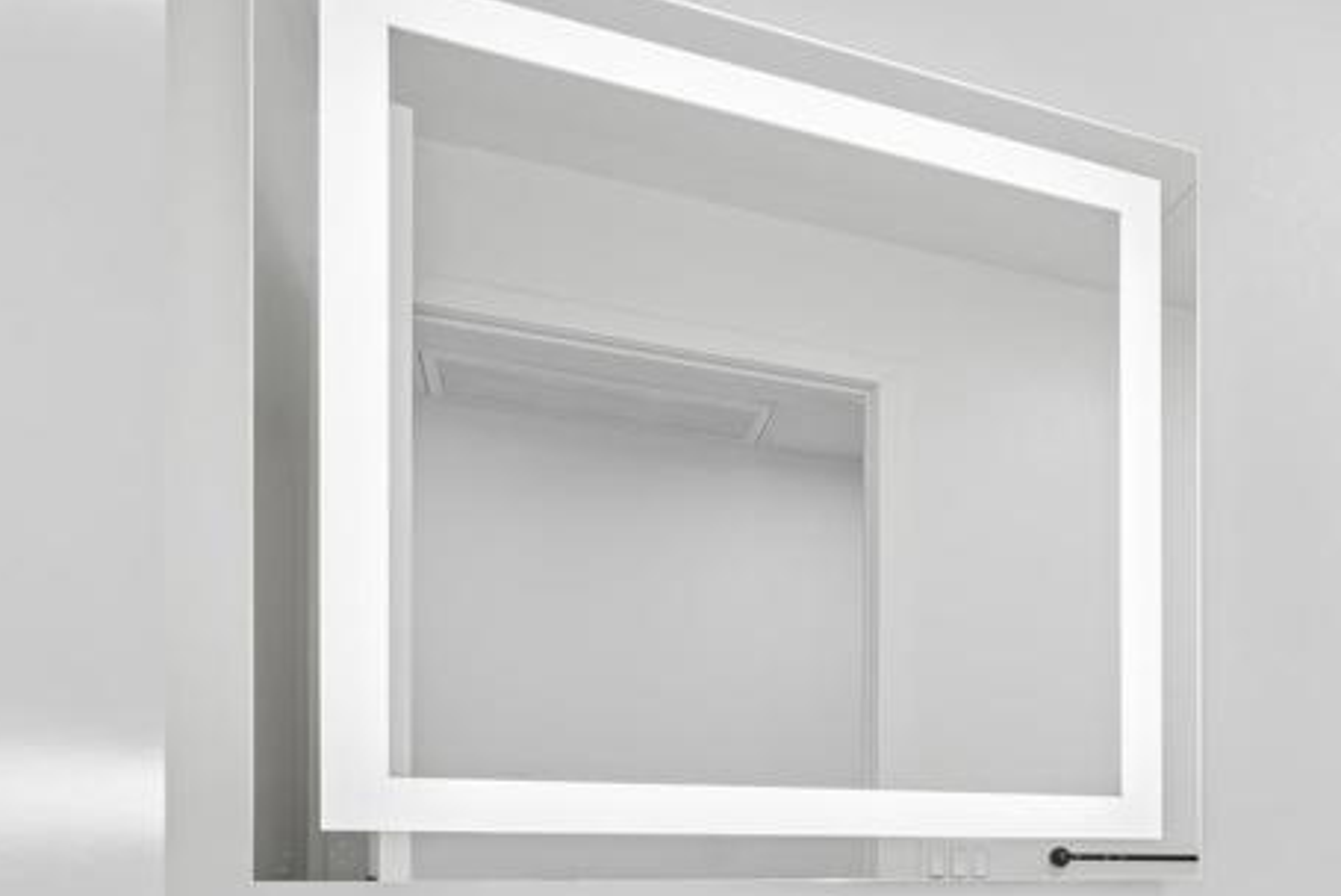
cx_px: 1485
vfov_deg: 32.2
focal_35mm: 38
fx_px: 1417
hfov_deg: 40.5
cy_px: 905
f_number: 8
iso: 500
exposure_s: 1/30
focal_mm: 16.9
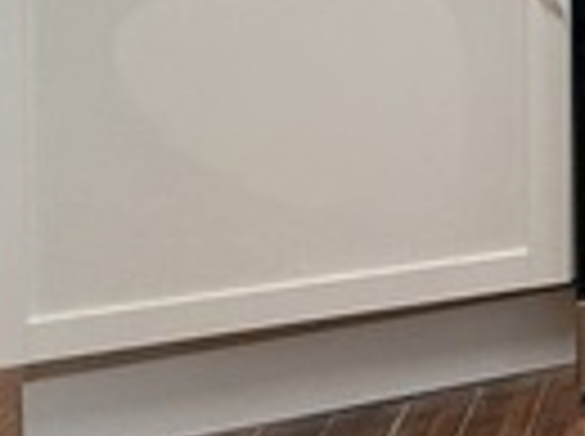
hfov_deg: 15.5
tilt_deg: -1.7
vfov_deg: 18.1
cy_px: -220
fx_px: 1215
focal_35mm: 72
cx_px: 1379
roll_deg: -1.2
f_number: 2.2
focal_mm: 2.22
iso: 250
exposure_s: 1/120
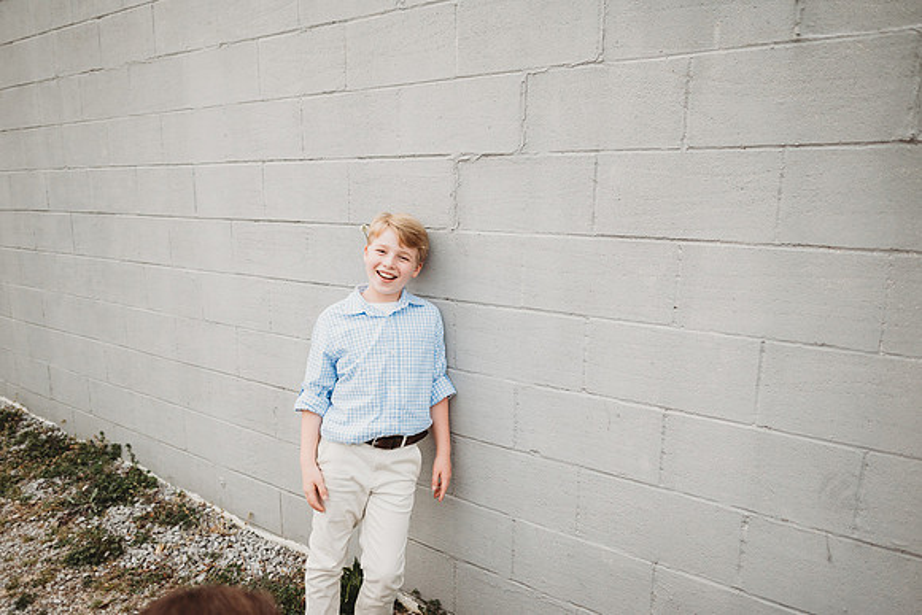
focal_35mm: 24
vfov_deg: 53.2
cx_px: 461
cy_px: 308
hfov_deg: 73.7
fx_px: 615
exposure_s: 1/250
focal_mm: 24
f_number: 2.5
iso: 500
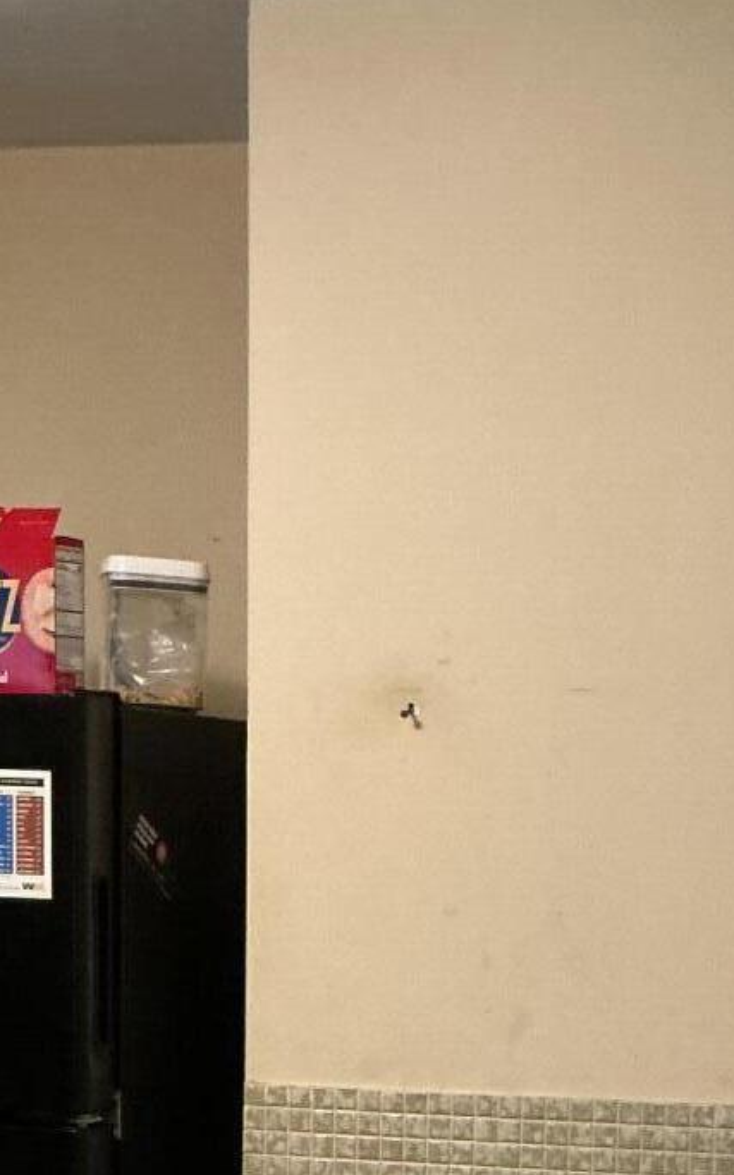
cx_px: 643
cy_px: 1220
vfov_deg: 22.0
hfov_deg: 14.4
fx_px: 2880
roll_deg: -1.7
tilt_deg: -7.4
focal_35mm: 90
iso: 250
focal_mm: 3
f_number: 1.8
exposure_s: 1/40
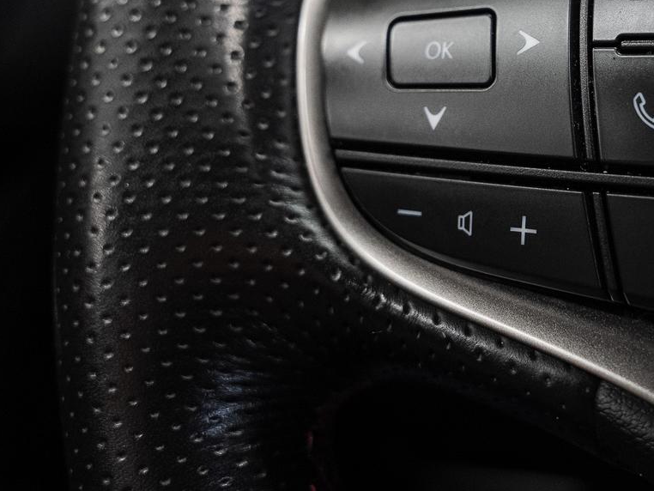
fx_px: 1058
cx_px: 529
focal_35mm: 56
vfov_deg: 25.5
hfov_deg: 33.3
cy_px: 76
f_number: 4
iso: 1000
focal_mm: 25.3
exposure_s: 1/50
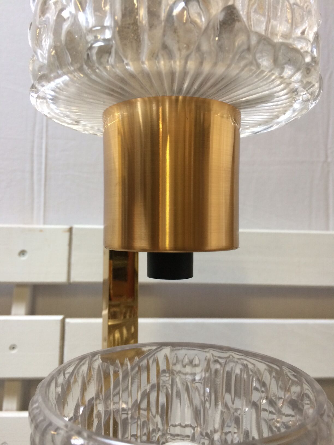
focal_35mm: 29
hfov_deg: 48.2
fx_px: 373
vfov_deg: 61.7
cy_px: 222
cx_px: 167
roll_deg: -0.1
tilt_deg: +2.5
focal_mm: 4.15
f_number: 2.2
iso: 125
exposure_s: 1/33
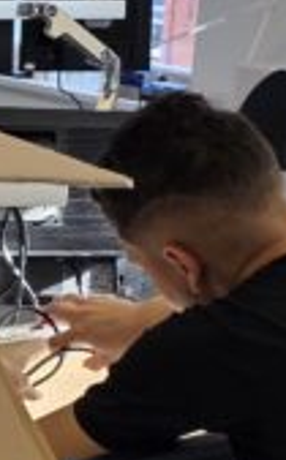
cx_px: -251
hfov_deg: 8.4
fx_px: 1854
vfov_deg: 14.1
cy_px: 283
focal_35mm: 148
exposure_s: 1/180
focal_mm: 6.3
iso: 64
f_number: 1.7
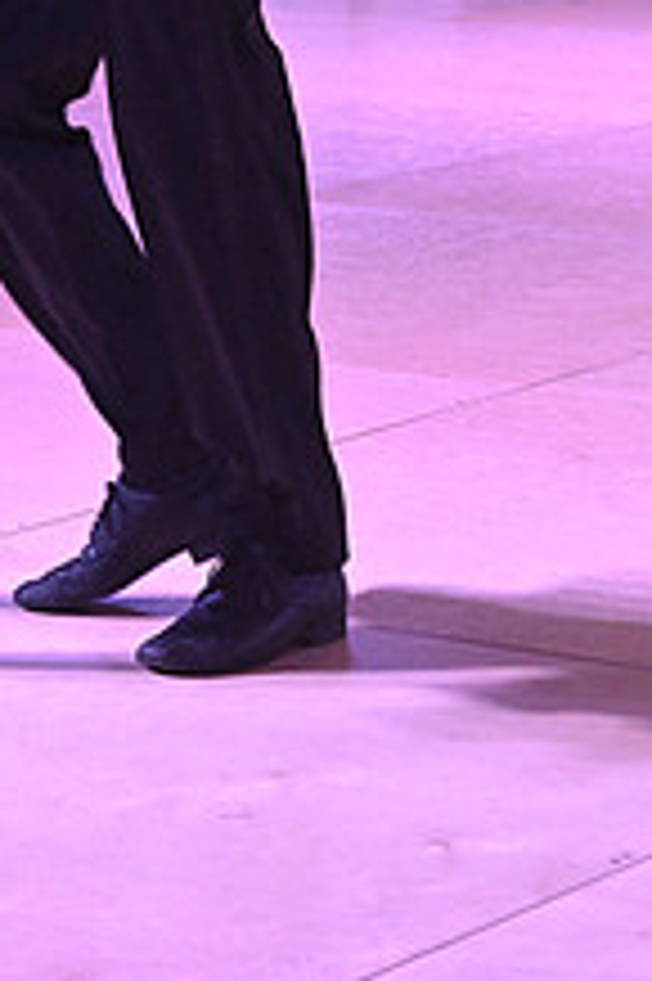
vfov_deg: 11.4
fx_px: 4789
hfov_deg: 7.8
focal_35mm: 176
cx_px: 61
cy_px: -284
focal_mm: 66
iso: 5000
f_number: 8
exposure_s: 1/250
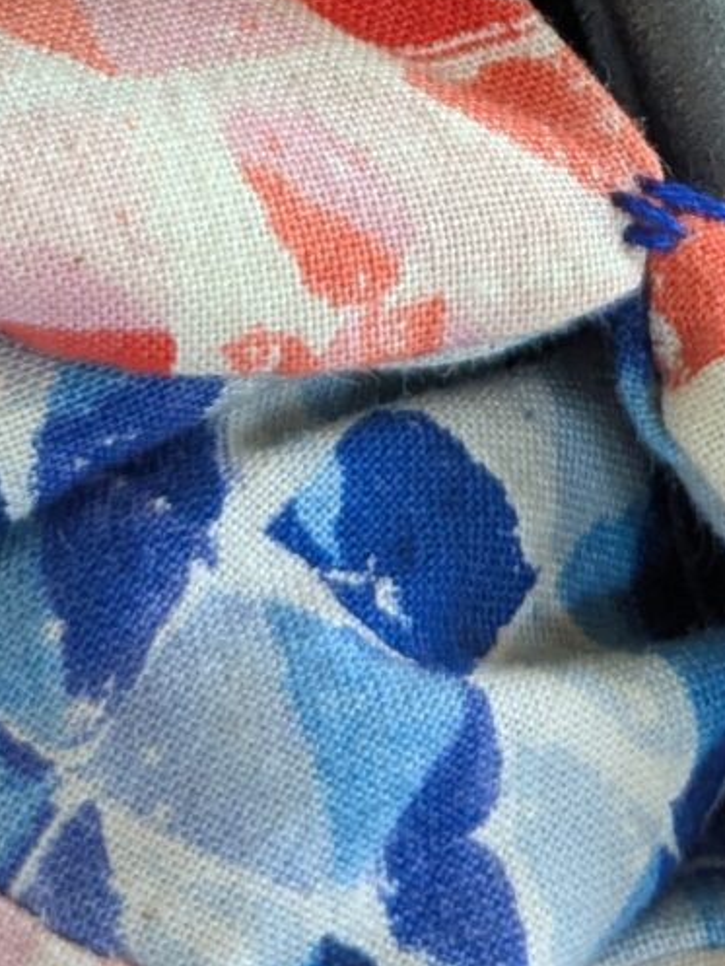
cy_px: -834
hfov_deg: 10.7
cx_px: 241
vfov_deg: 12.8
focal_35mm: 139
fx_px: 3880
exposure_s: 1/33.3
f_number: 1.73
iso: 67
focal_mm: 4.38
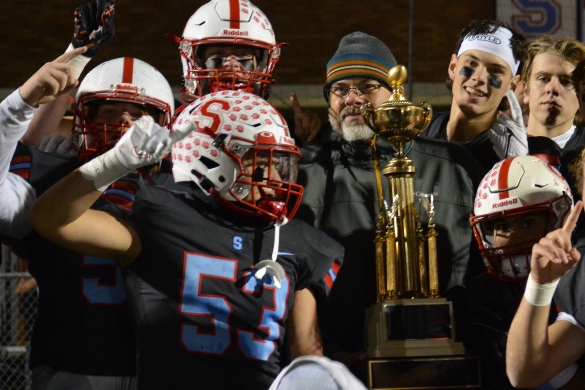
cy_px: 216
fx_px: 2908
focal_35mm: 179
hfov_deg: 11.5
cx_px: 435
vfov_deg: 7.7
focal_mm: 70
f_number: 4.5
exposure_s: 1/100
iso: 1600
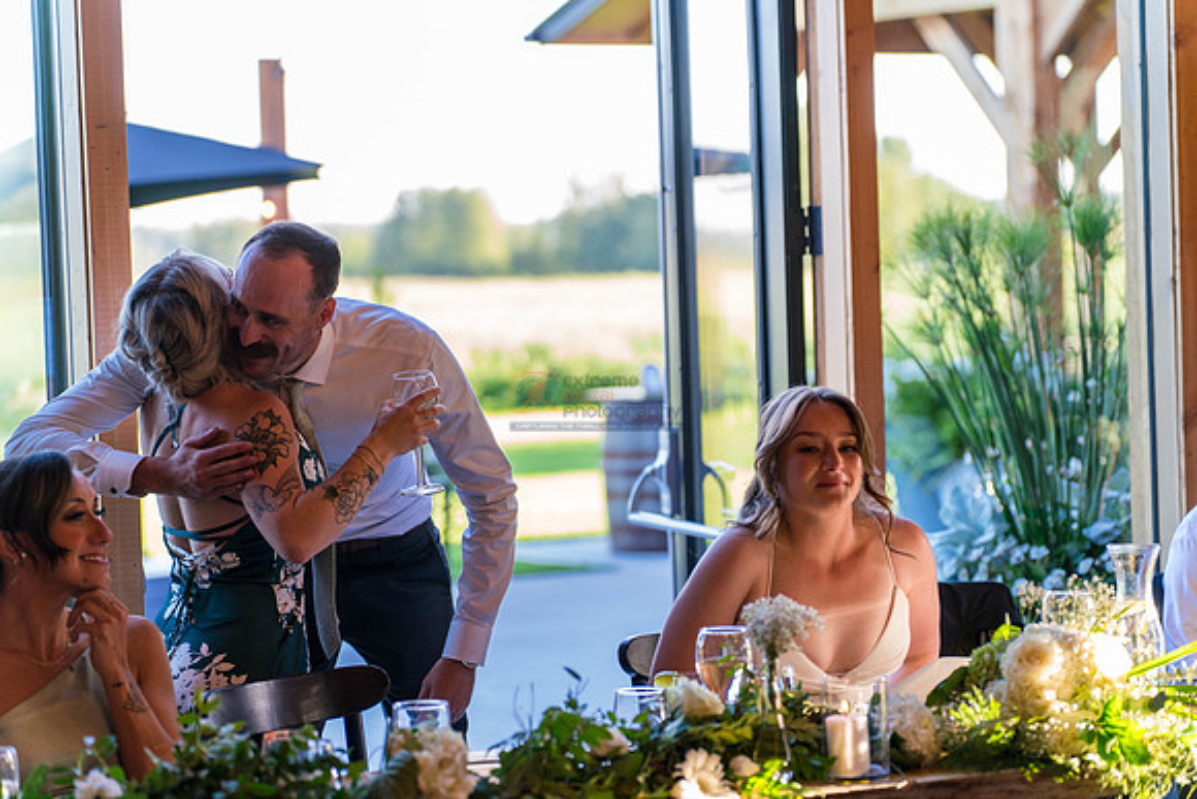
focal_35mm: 95
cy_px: 400
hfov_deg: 21.5
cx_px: 598
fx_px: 3159
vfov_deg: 14.4
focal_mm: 95
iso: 1000
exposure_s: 1/400
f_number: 2.8
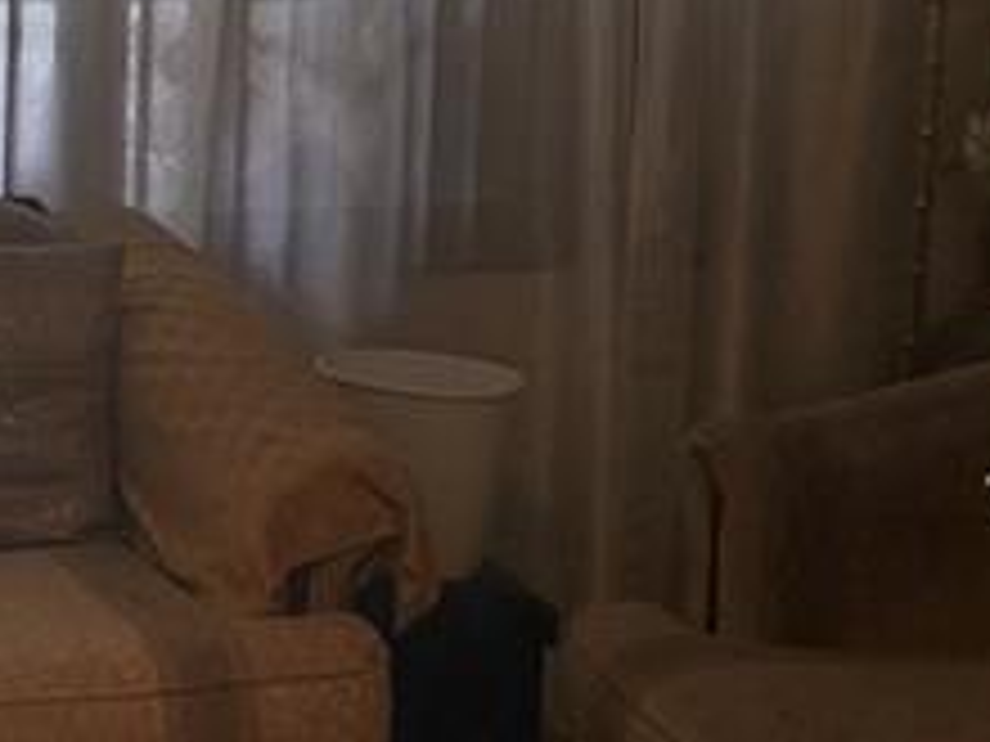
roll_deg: -0.7
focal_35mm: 131
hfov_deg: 14.5
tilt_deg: -8.7
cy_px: 135
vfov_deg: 11.3
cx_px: -230
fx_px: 3747
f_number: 1.78
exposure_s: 1/83
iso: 200
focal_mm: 6.76
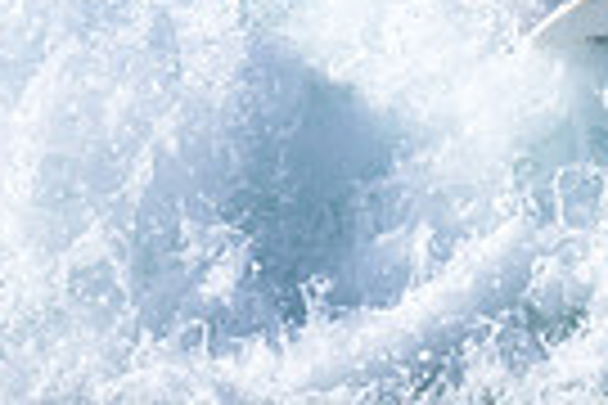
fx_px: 79895
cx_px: 1184
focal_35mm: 4731
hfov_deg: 0.4
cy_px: -121
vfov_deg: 0.3
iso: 400
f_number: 6.3
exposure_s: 1/2000
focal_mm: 800
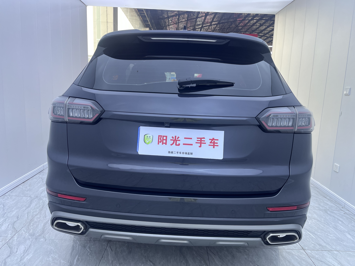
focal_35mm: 26
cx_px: 178
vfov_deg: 53.1
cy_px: 133
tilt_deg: -10.6
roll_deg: -2.4
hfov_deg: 67.3
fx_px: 267
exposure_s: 1/100
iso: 80
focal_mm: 5.1
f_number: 1.6
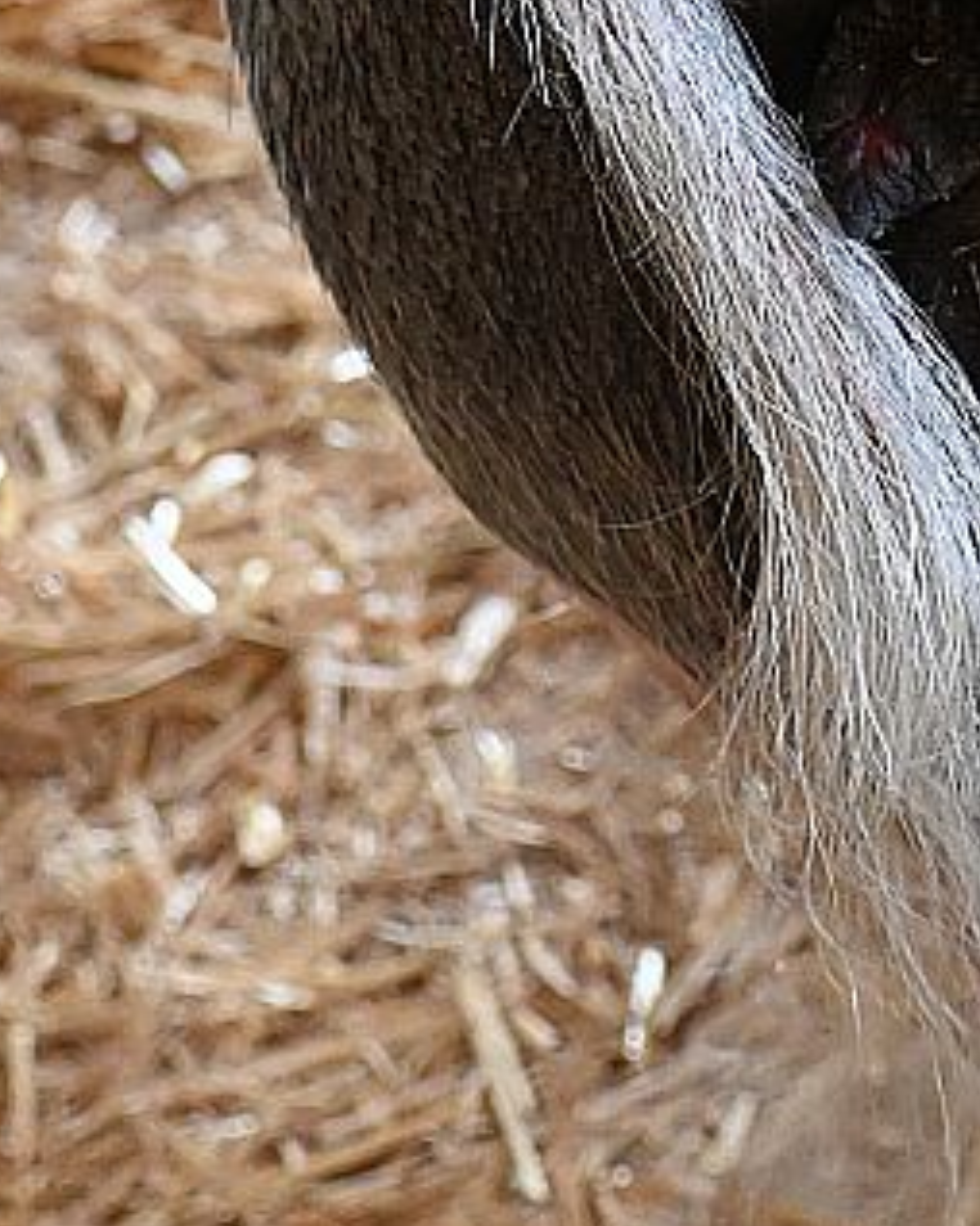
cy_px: -509
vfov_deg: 7.2
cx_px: 864
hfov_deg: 5.8
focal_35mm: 266
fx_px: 9653
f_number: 4.5
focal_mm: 50
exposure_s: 1/125
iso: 3200
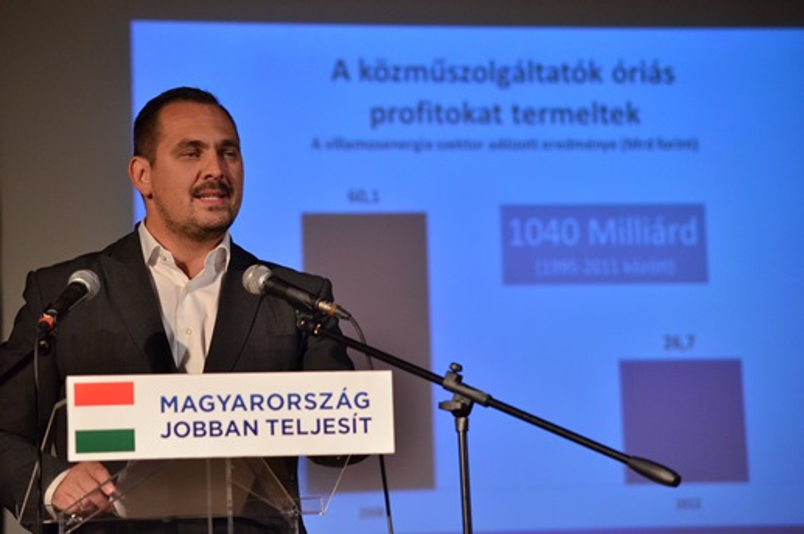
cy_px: 267
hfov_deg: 12.3
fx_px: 3746
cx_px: 402
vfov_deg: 8.1
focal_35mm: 168
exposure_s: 1/250
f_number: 4
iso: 1250
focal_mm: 112
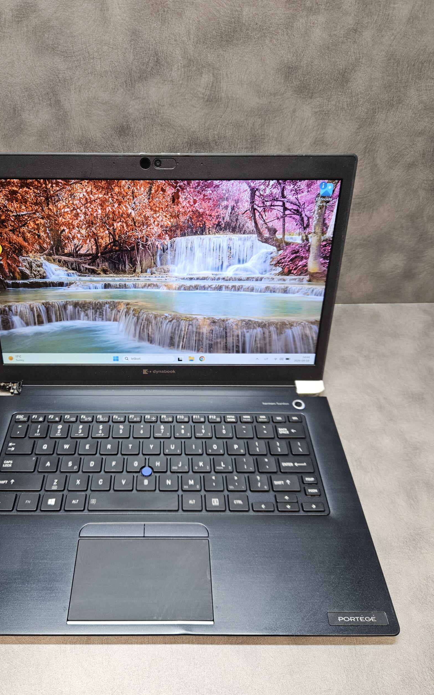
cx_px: 168
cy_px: 355
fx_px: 473
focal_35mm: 25
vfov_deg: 72.5
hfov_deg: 48.9
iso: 200
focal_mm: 5.4
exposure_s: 1/100
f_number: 1.8
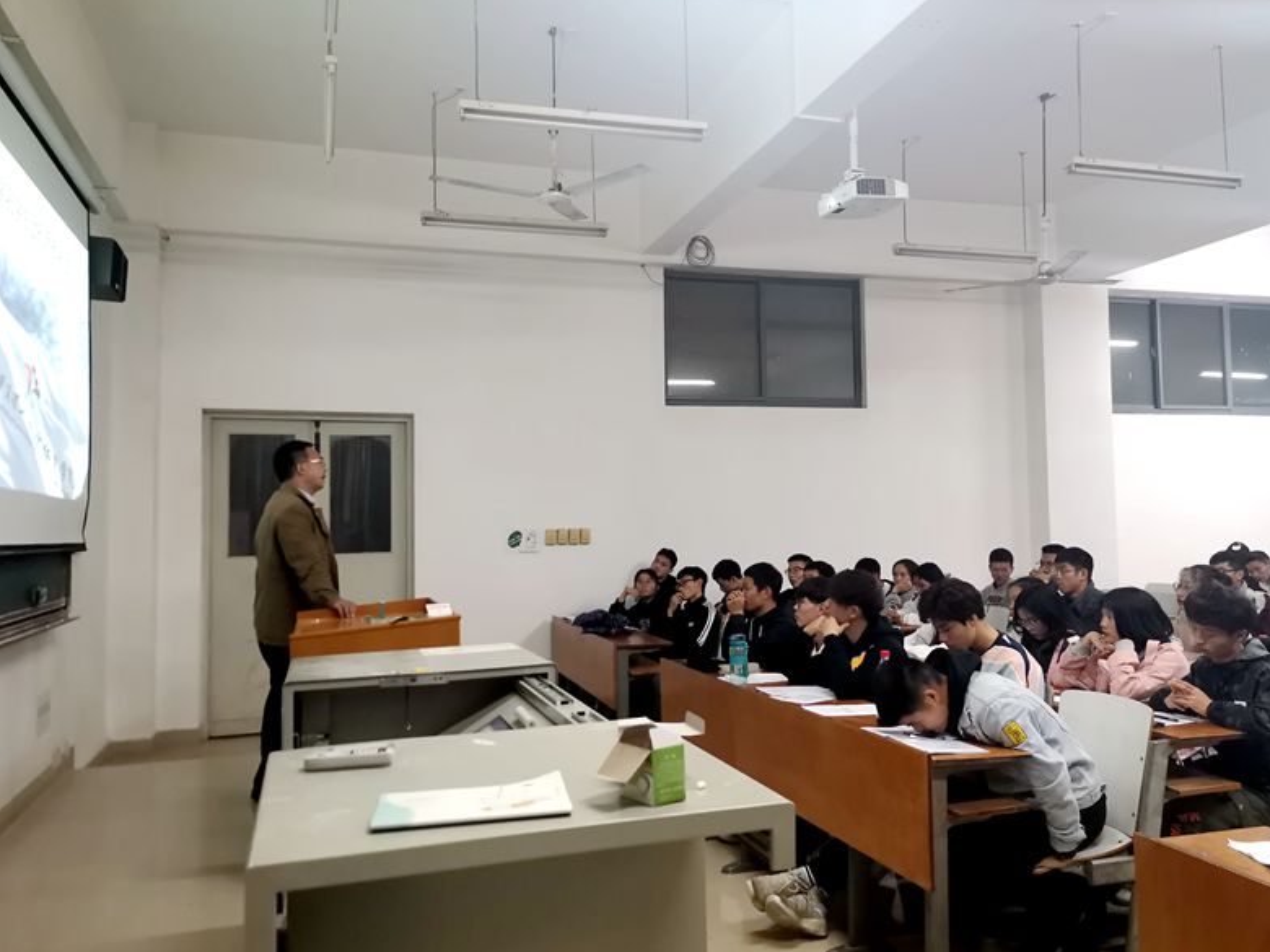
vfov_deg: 46.8
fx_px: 1101
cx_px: 705
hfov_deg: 59.8
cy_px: 463
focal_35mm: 30
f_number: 1.8
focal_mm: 4.75
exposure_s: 1/50
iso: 500
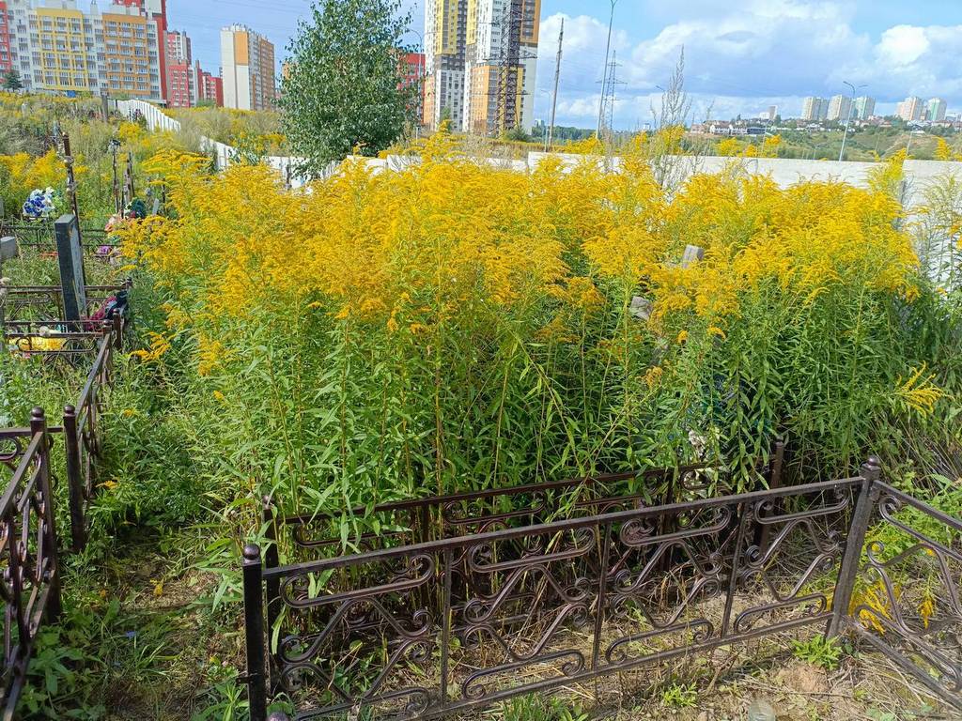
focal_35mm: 25
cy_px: 360
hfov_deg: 69.4
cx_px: 481
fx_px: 695
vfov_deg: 54.9
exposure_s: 1/1160
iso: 119
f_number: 1.69
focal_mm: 4.76
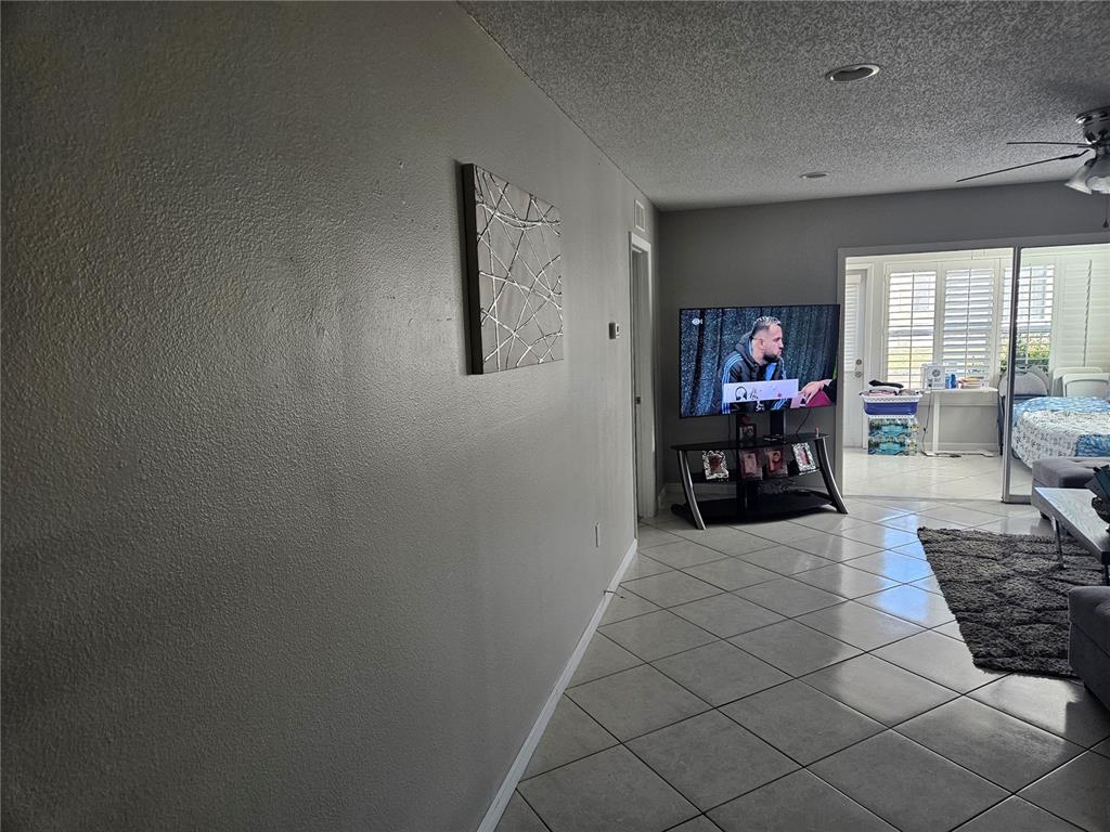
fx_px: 738
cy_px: 416
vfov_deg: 58.9
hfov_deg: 73.9
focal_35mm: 23
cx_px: 555
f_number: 1.8
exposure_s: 1/120
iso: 160
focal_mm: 5.4
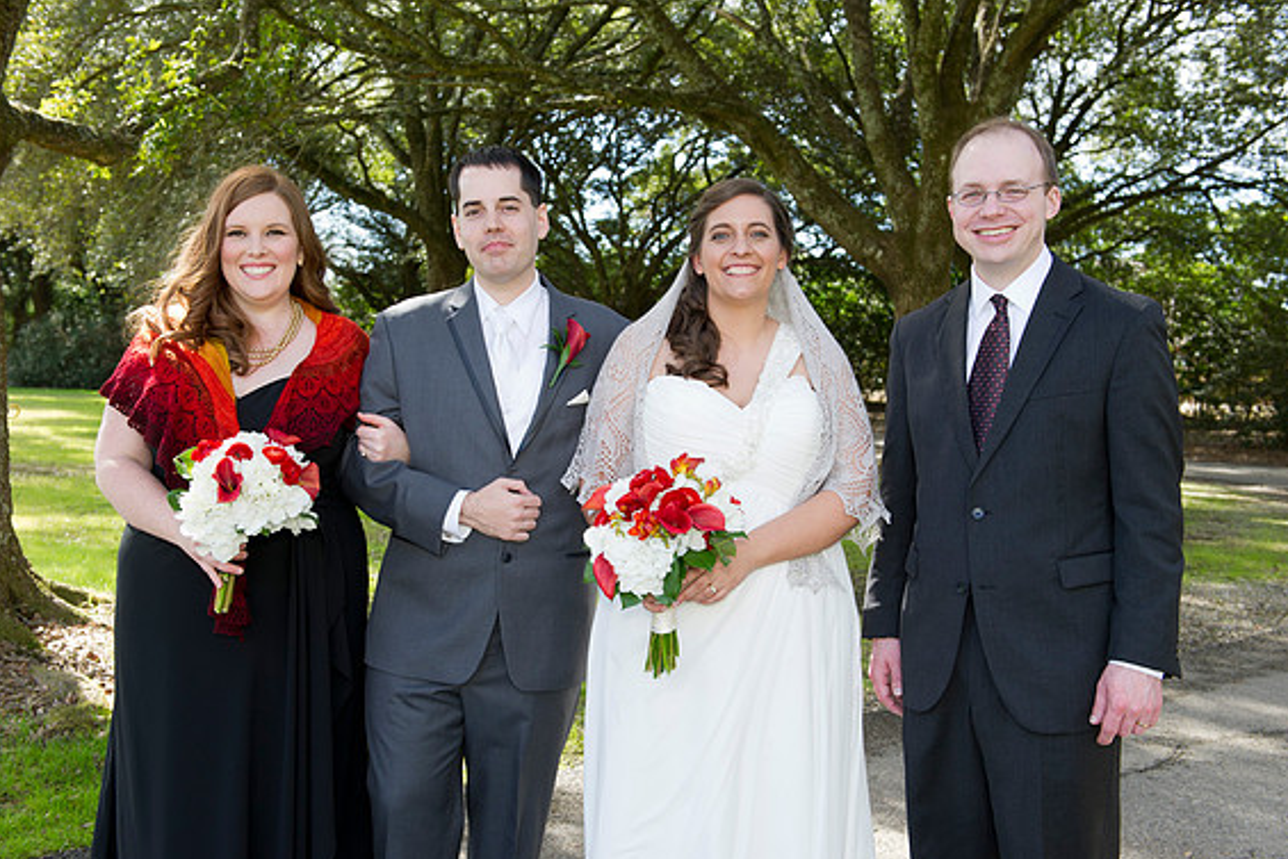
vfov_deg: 34.2
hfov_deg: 49.5
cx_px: 634
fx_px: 1396
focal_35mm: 39
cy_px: 435
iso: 320
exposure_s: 1/125
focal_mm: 38
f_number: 5.6
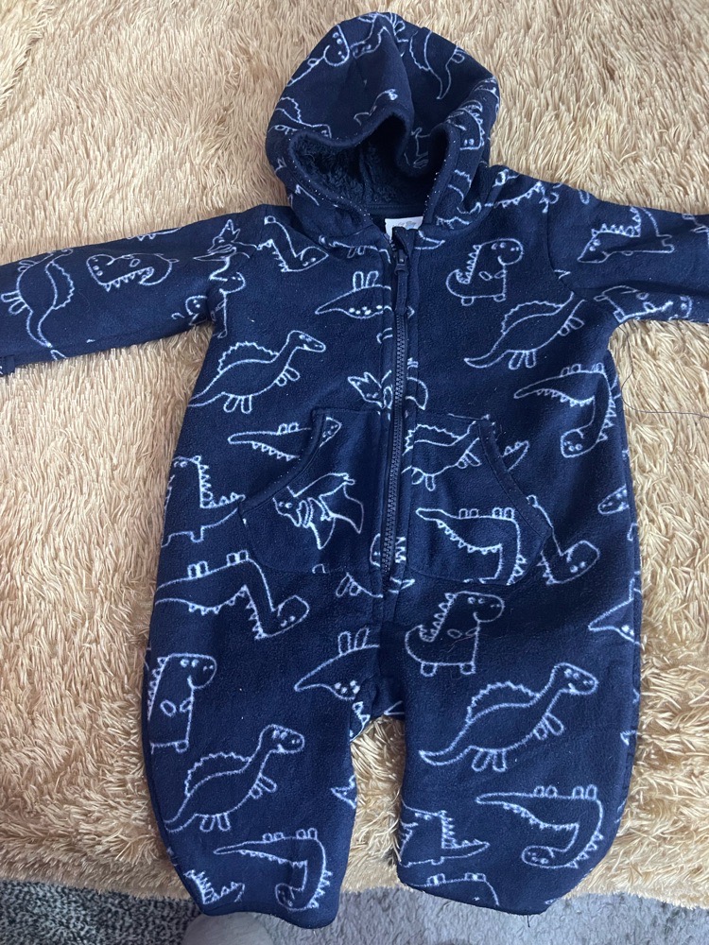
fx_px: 683
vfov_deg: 69.4
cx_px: 354
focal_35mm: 25
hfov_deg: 54.9
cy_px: 472
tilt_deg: -72.6
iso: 640
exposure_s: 1/25
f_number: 1.6
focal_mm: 5.1
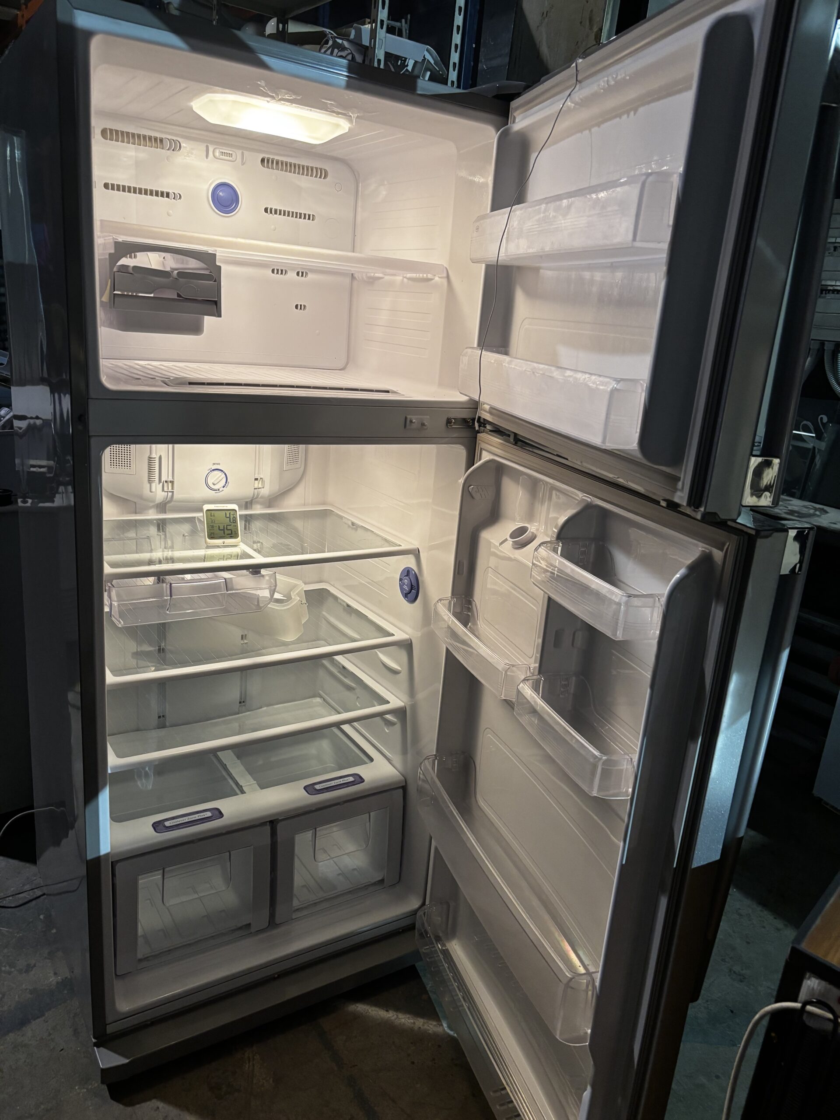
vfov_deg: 67.3
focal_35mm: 26
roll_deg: -4.9
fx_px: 841
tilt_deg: -16.4
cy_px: 560
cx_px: 420
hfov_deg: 53.1
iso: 160
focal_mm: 5.96
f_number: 1.6
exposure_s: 1/50
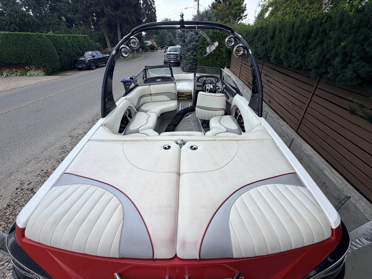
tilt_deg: -34.6
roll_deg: +1.5
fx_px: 150
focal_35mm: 14
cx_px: 186
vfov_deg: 85.7
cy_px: 140
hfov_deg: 102.1
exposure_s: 1/770
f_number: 2.2
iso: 25
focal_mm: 2.22
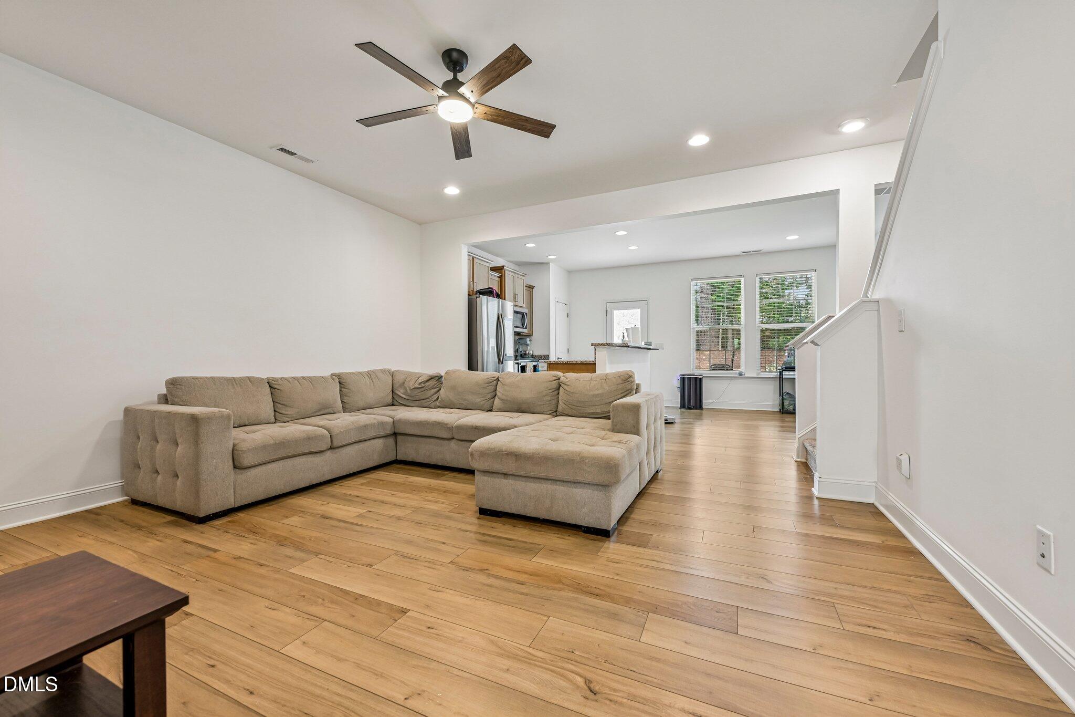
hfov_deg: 104.3
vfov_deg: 81.2
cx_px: 538
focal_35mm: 14
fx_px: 418
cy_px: 358
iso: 400
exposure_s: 1/20
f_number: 8
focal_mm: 14
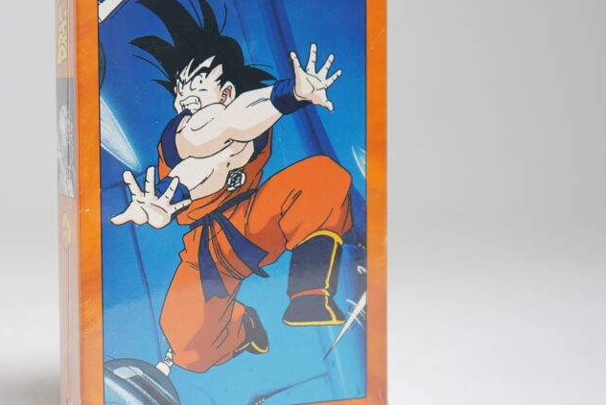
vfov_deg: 18.4
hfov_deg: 27.2
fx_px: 1246
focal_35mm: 74
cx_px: 203
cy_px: 167
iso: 64
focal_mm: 39
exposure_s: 1/6
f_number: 4
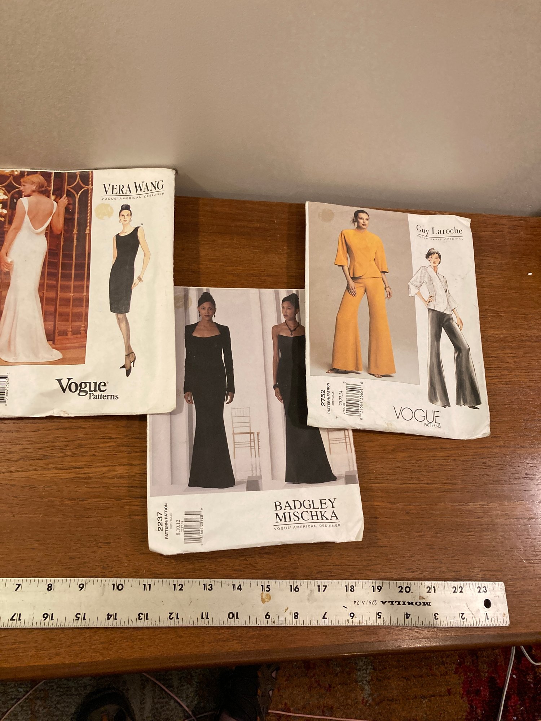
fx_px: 583
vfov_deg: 63.4
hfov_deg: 49.7
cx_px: 270
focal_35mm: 28
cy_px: 360
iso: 250
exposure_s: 1/60
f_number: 1.8
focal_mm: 3.99
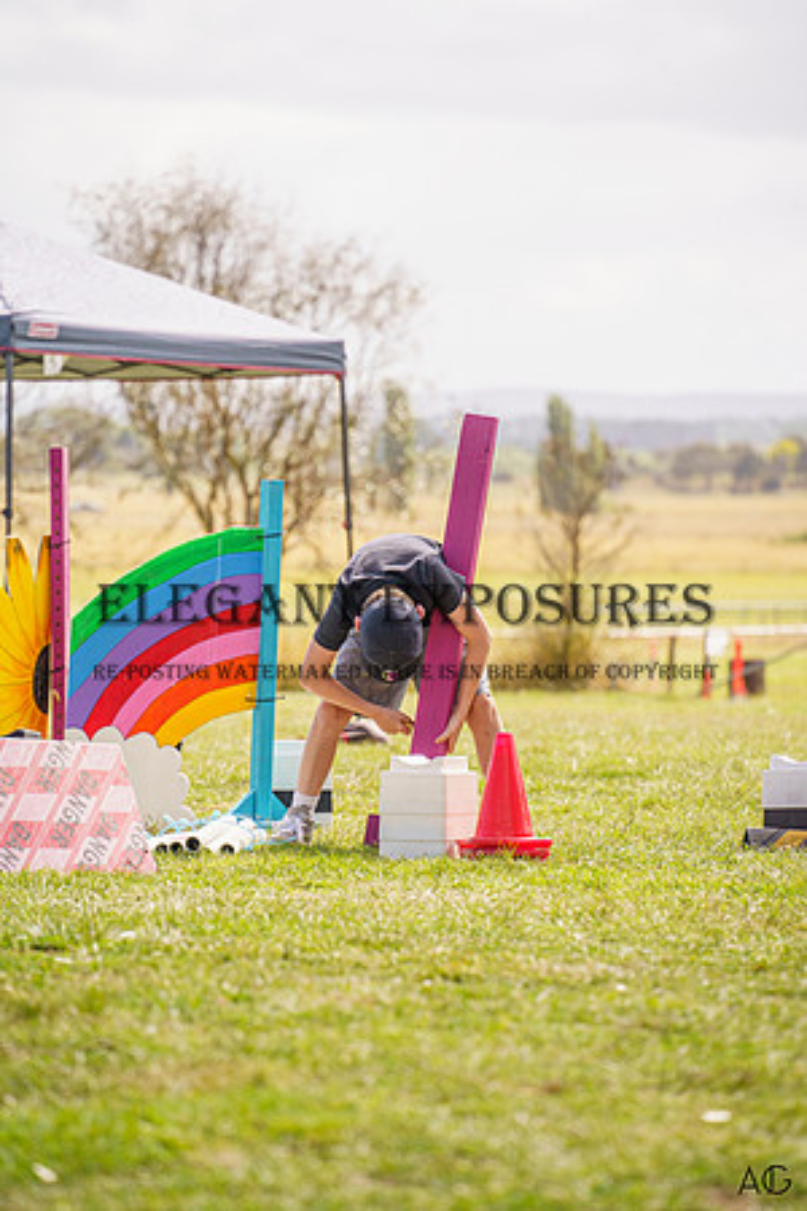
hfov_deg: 6.9
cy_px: 606
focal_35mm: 200
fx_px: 6724
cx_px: 404
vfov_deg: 10.3
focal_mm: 200
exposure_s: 1/1600
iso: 800
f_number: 5.6
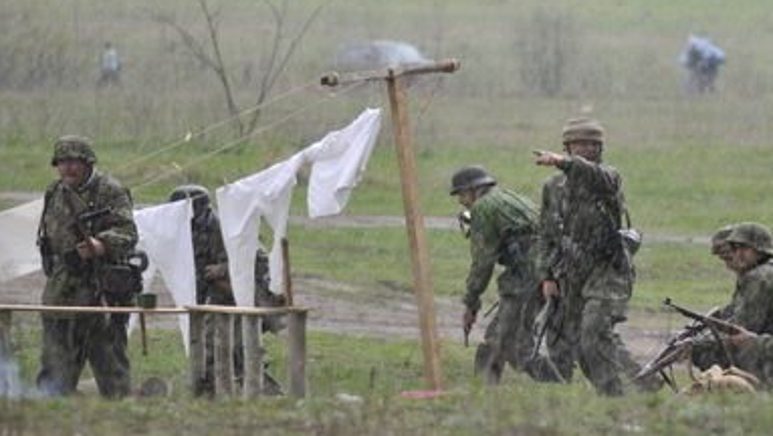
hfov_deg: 3.8
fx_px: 11793
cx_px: 626
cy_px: 170
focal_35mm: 575
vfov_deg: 2.1
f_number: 4
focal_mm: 200
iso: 280
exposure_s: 1/320
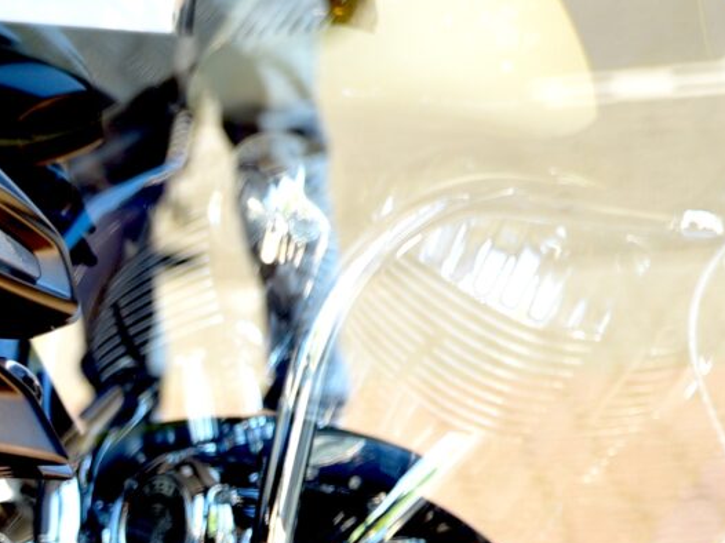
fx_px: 6867
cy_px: 792
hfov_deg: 5.8
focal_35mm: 328
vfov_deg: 4.5
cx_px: -893
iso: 100
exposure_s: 1/50
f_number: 2.8
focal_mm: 70
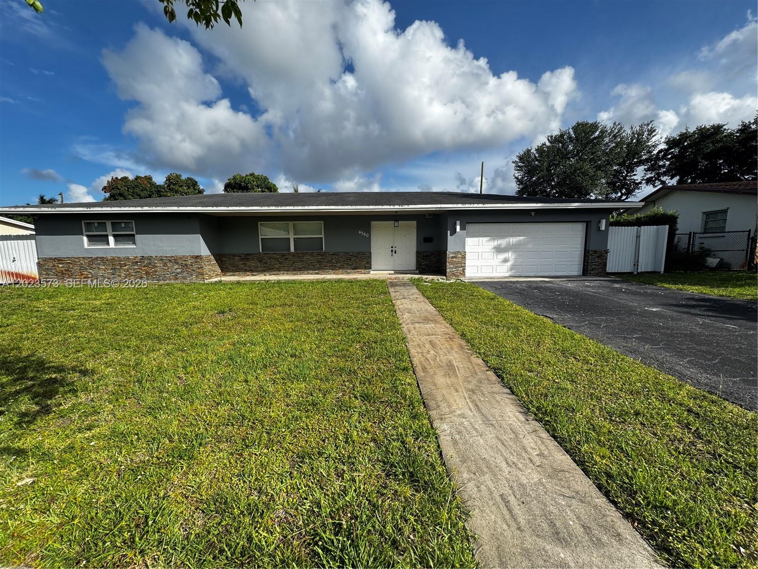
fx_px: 307
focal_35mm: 14
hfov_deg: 102.1
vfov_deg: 85.7
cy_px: 284
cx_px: 379
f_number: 2.2
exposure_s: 1/1346
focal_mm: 2.22
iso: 50
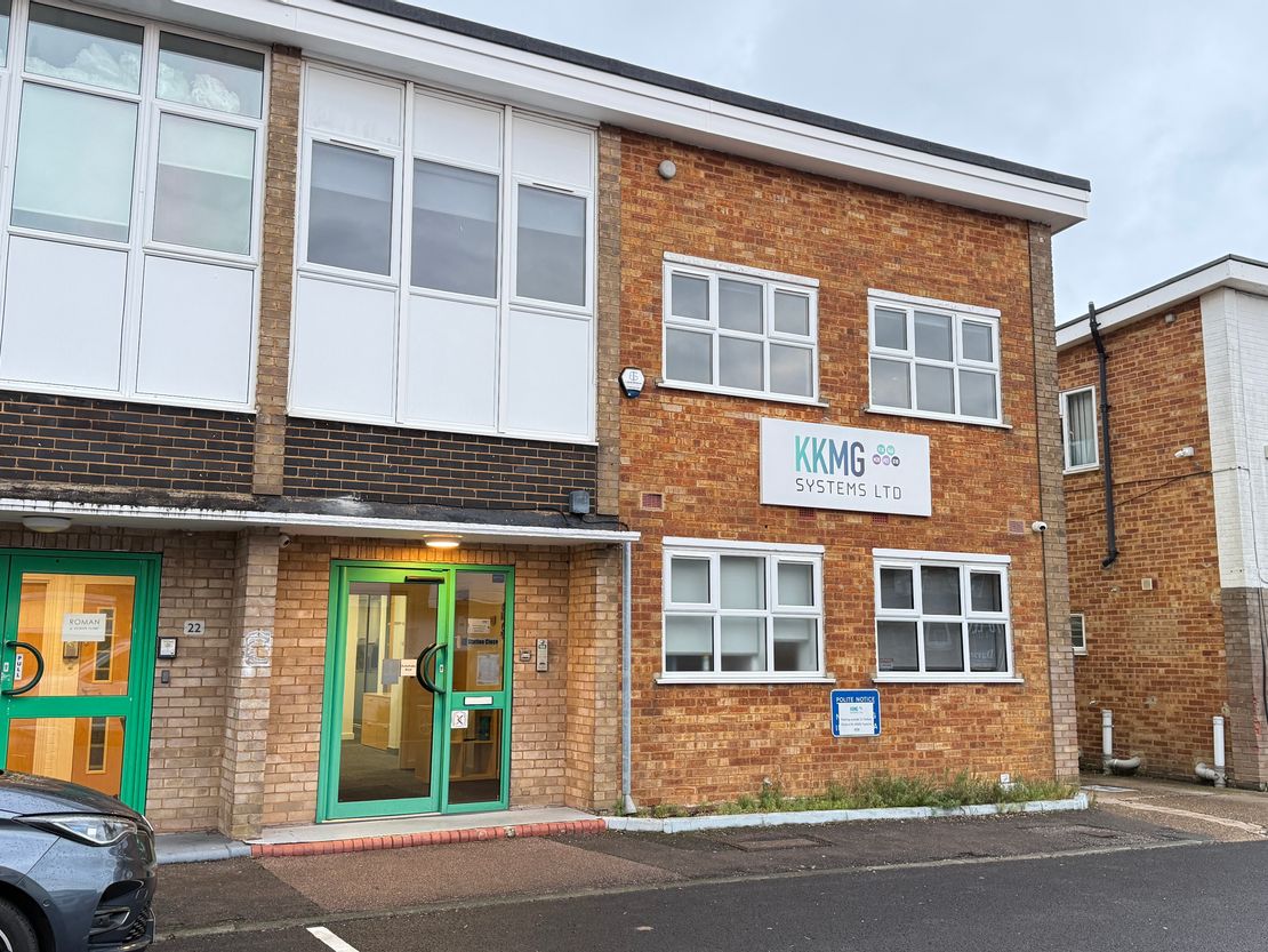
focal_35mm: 24
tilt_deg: +8.6
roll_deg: -0.4
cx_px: 634
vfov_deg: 56.8
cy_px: 476
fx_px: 879
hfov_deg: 71.6
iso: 200
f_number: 1.78
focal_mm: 6.76
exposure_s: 1/81
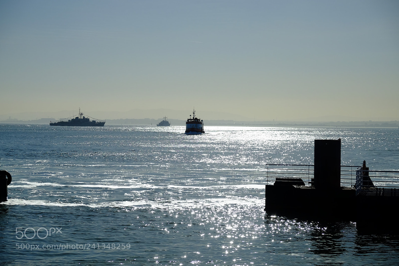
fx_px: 920
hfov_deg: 24.5
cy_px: 133
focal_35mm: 83
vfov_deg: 16.4
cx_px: 200
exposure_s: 1/5000
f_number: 6.4
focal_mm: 55
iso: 400
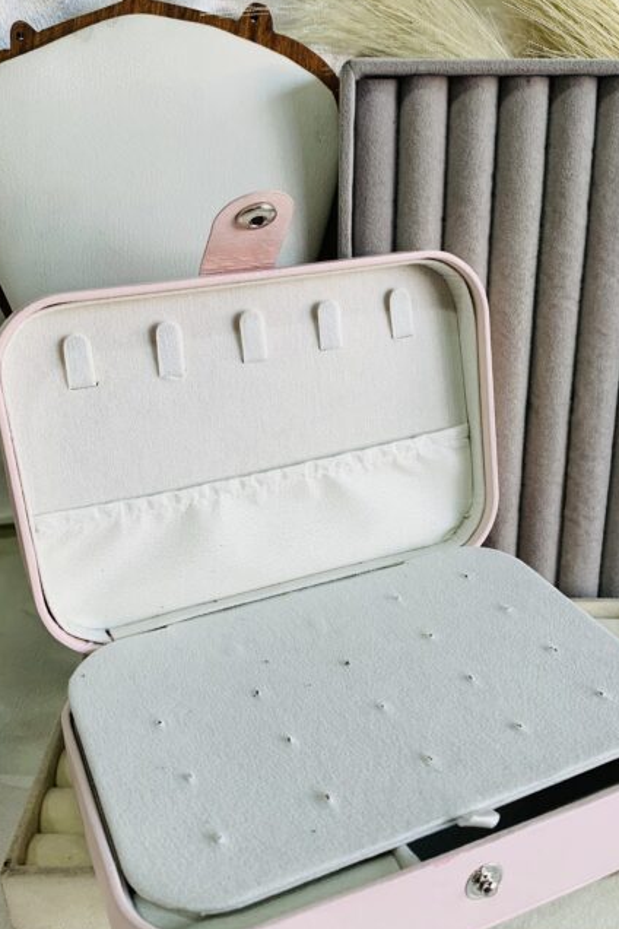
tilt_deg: -29.4
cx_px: 321
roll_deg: +0.7
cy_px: 475
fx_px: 877
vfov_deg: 55.8
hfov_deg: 38.9
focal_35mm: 34
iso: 64
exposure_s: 1/100
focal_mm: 4.25
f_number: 1.8
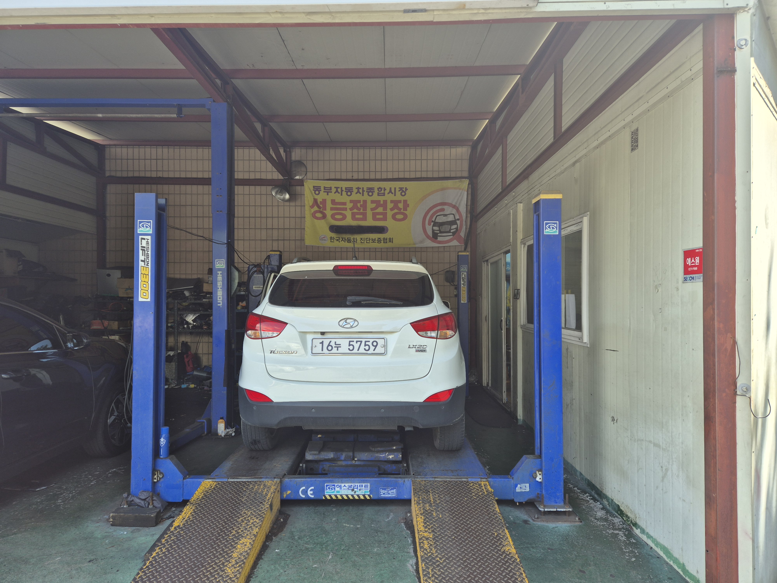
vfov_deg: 58.9
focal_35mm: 23
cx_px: 388
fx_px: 516
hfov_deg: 73.9
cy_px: 292
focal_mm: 5.4
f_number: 1.8
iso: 25
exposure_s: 1/289
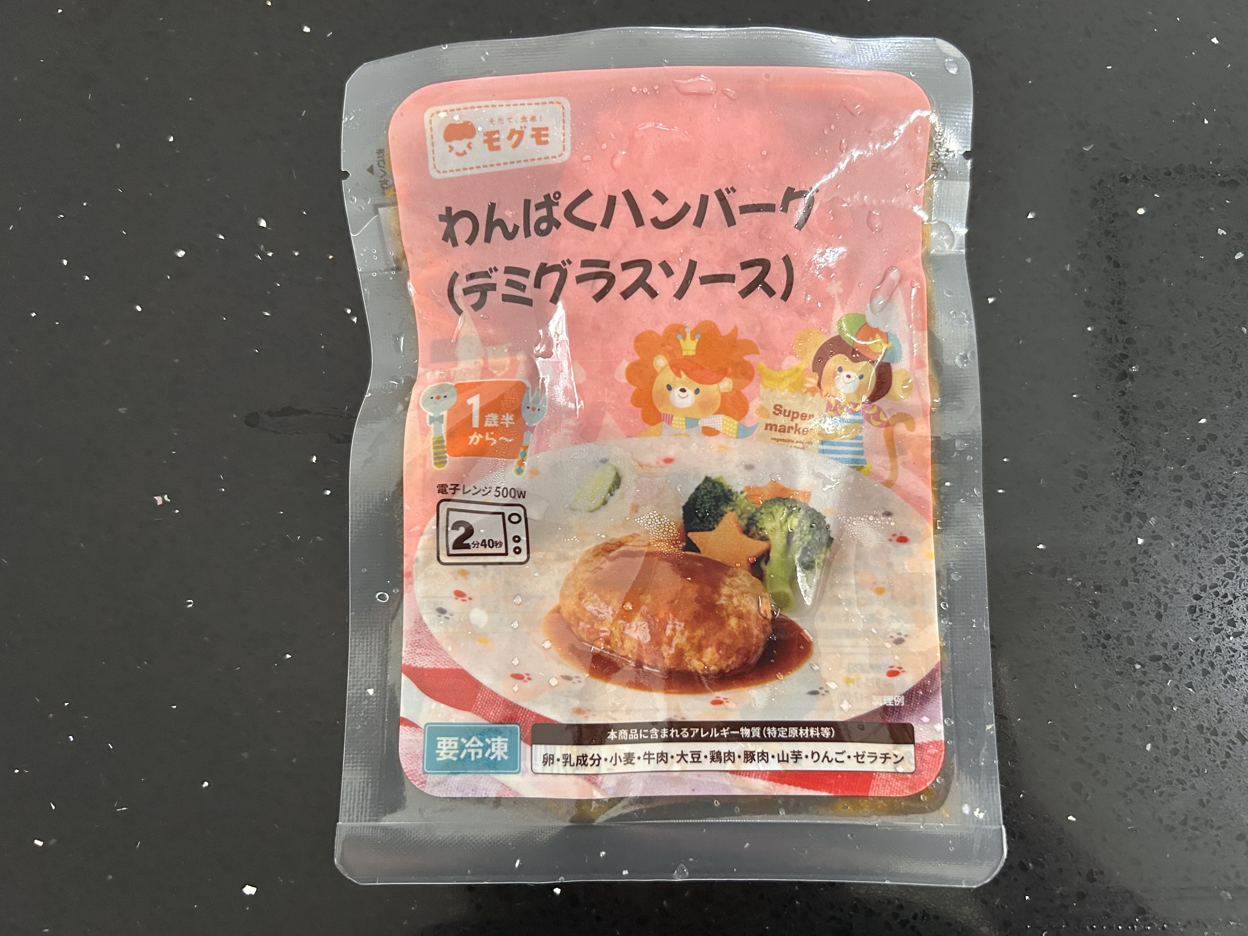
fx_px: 937
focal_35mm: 26
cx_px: 624
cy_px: 468
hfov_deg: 67.3
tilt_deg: -80.6
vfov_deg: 53.1
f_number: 1.5
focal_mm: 5.7
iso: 400
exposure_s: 1/60
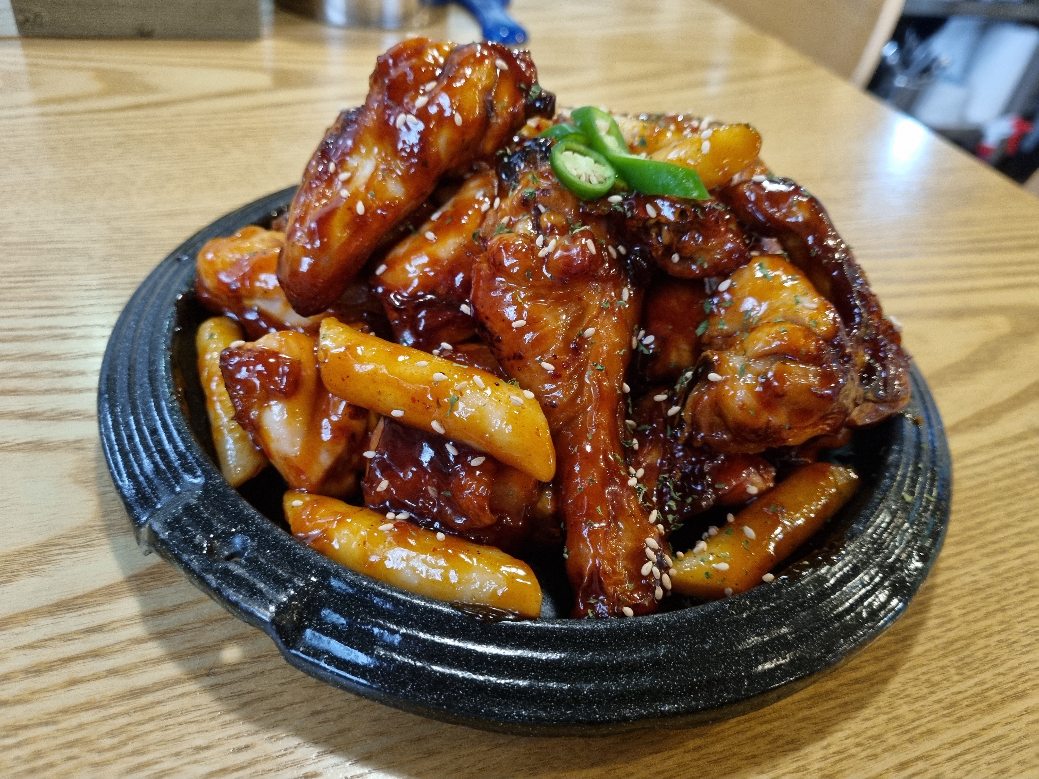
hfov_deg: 67.3
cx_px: 520
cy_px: 390
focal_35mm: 26
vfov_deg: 53.1
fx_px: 780
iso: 640
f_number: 1.8
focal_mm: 5.4
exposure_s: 1/40
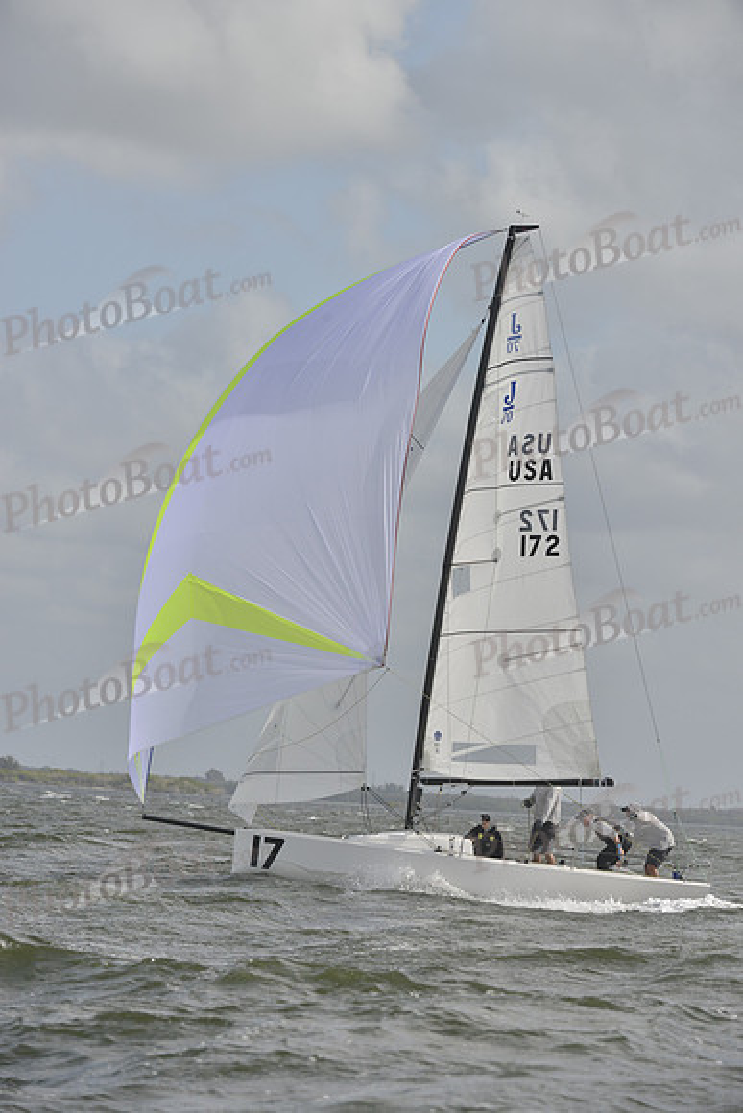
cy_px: 556
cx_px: 372
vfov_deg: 10.3
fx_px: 6187
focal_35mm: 200
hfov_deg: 6.9
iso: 400
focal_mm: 200
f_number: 9
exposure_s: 1/1600
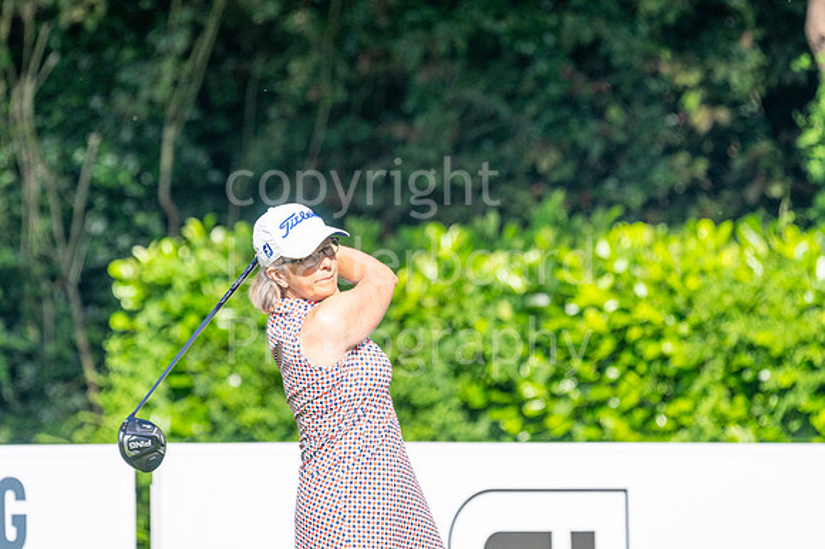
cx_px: 412
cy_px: 274
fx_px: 10306
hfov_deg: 4.6
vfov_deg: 3.1
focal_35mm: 450
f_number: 5
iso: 200
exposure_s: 1/1250
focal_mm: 300
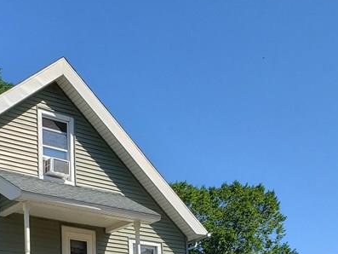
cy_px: 303
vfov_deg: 20.5
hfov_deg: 28.5
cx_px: 77
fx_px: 654
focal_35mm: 67
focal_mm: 4.3
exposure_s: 1/1370
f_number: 2.4
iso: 50
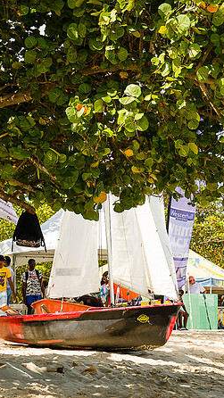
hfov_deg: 9.5
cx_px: 162
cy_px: 226
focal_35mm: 128
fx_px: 1351
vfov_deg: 16.8
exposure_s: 1/320
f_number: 6.3
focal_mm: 70
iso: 125
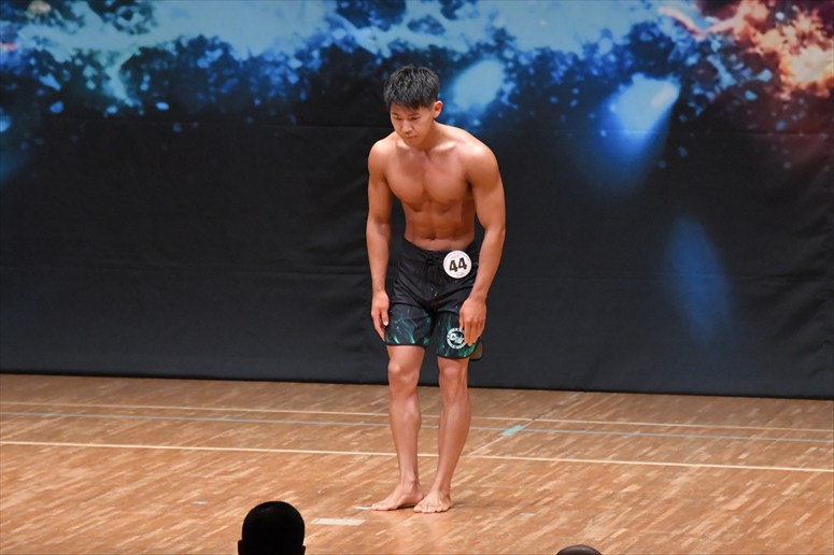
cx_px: 417
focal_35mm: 285
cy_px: 278
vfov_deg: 4.8
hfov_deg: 7.2
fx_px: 6599
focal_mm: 190
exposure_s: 1/400
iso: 8000
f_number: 5.6
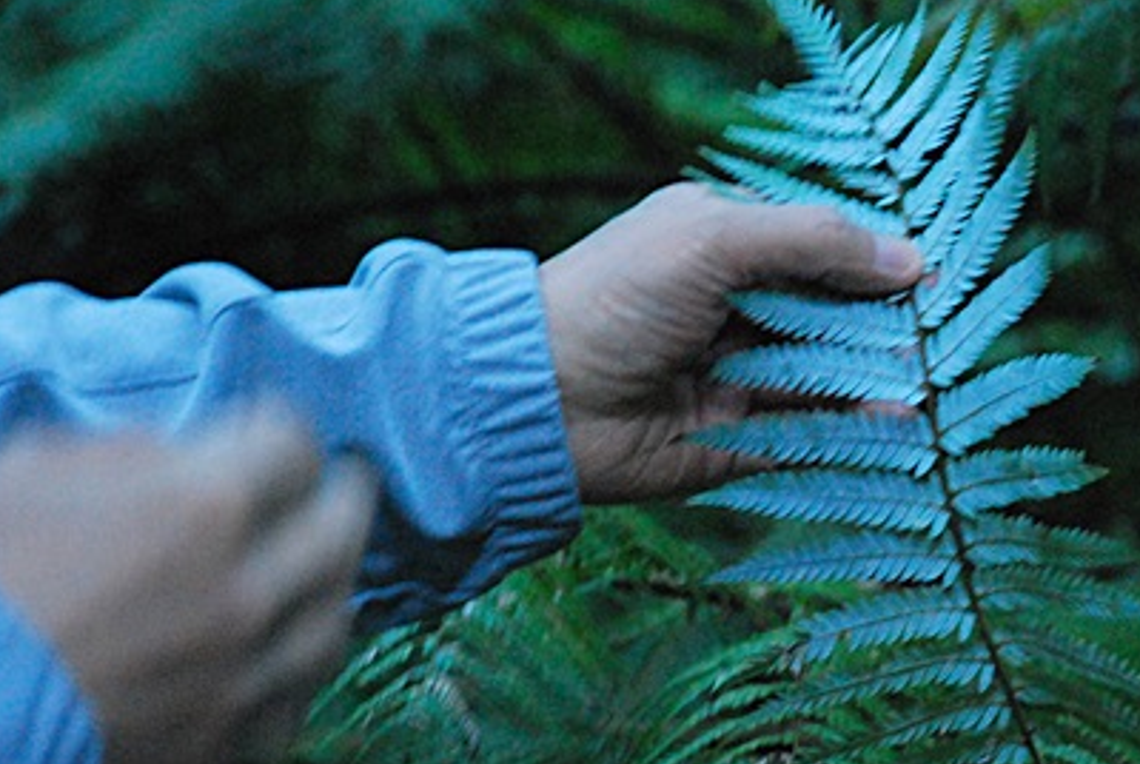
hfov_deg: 7.6
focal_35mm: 270
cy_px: 422
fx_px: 8563
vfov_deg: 5.1
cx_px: 1040
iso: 1600
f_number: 5.6
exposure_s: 1/20
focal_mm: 90
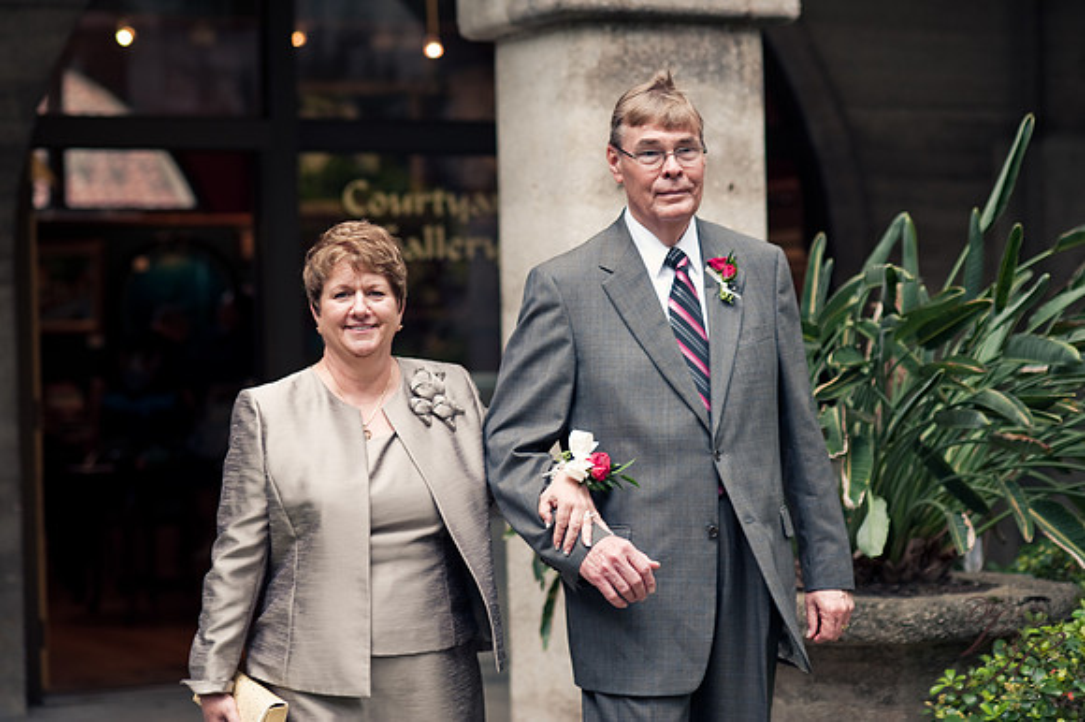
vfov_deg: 16.1
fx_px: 2560
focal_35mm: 85
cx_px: 542
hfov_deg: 23.9
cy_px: 361
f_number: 2.8
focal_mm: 85
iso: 400
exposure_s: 1/250
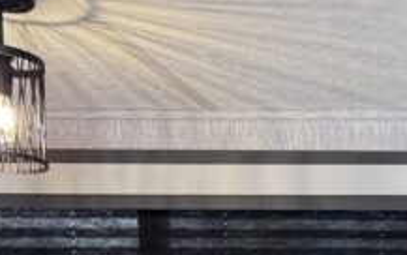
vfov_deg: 12.6
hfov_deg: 18.6
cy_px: 525
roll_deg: -0.3
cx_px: 707
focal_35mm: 90
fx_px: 999
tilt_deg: -5.0
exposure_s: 1/60
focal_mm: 6.76
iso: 250
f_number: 1.78
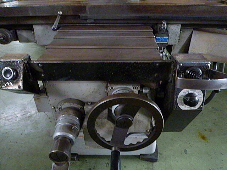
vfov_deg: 54.9
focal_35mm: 25
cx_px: 114
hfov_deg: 69.4
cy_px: 85
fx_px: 164
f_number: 2.8
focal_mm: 4.5
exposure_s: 1/4
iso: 400
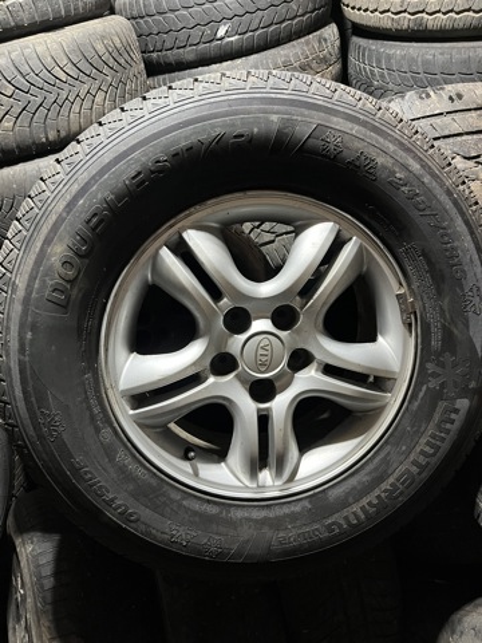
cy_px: 322
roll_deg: +13.3
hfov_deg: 53.1
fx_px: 483
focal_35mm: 26
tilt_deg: -38.7
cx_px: 241
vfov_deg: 67.3
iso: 400
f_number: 1.6
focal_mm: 5.1
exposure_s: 1/33
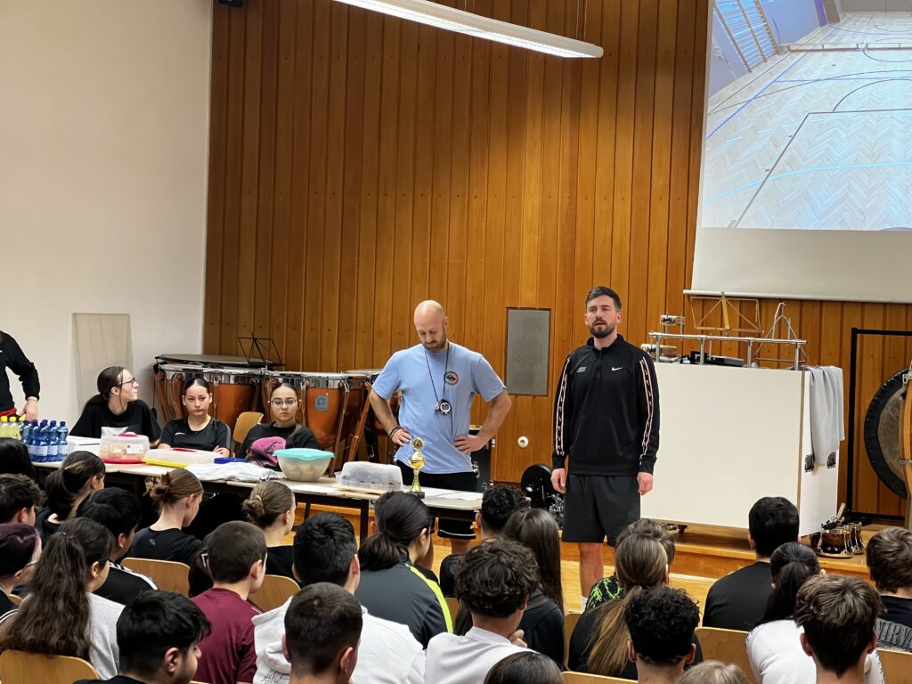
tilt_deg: -1.2
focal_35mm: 77
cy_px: 342
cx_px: 456
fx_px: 2029
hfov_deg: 25.3
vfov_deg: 19.1
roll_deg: -2.0
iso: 400
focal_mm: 9
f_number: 2.8
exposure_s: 1/50
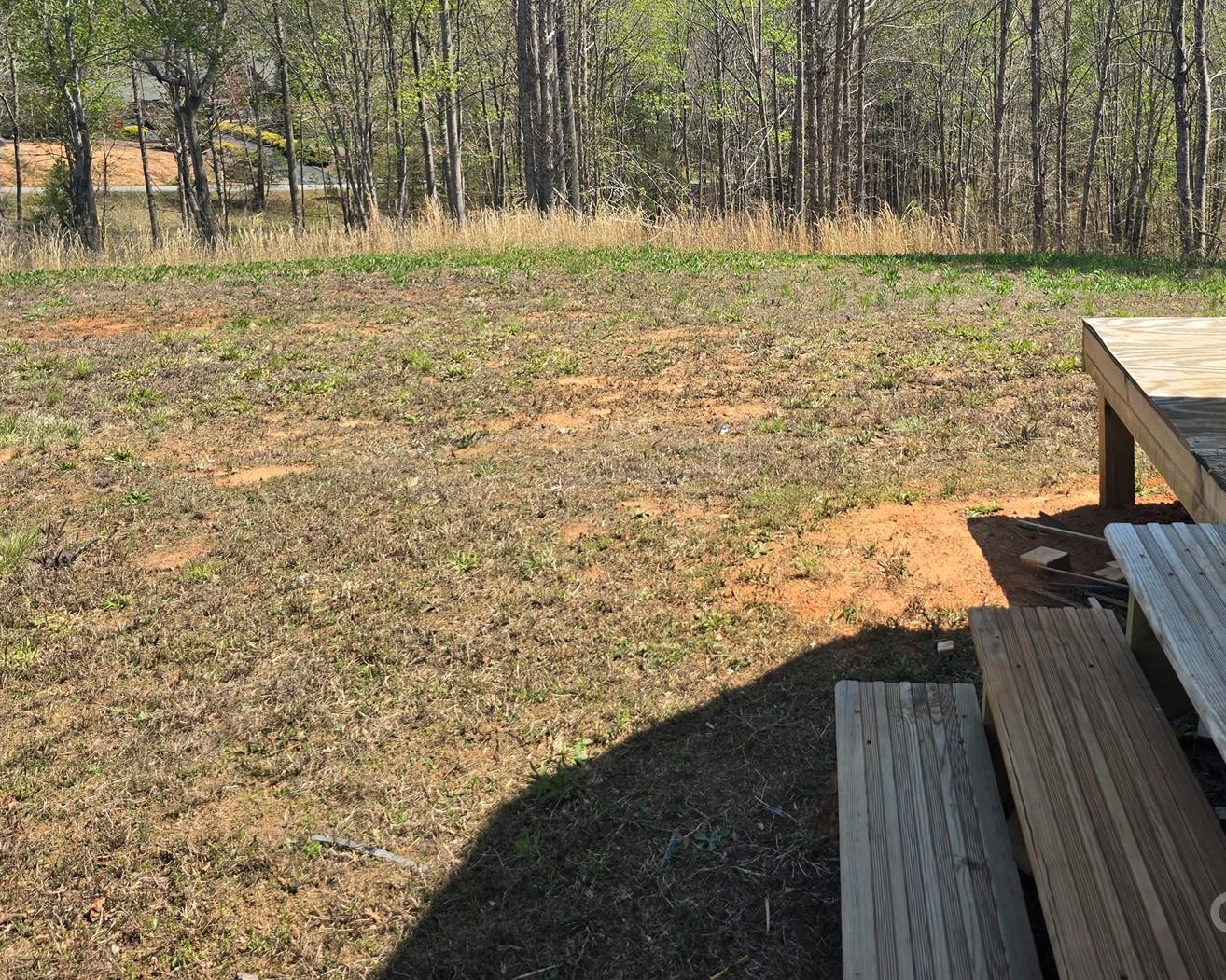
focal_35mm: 35
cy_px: 278
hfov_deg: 50.9
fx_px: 1270
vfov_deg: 41.3
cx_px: 783
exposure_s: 1/515
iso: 12
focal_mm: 6.3
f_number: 1.7
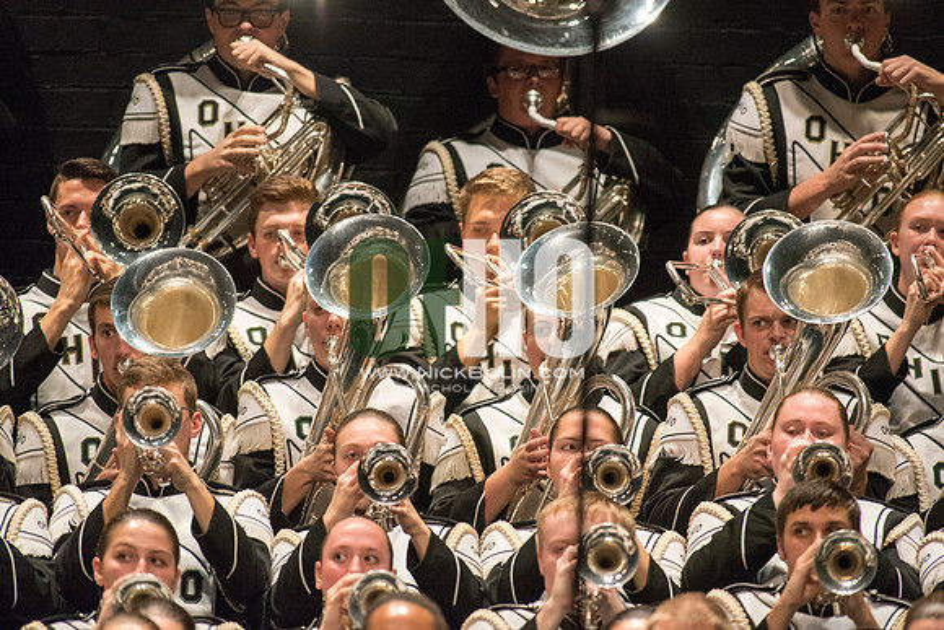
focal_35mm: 600
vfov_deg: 2.3
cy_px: 315
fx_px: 15736
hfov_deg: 3.4
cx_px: 472
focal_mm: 600
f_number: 5.6
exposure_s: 1/320
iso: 4000
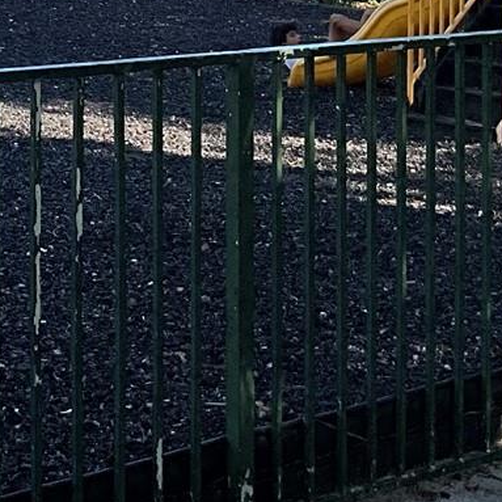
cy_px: -155
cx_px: -28
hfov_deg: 15.9
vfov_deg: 15.5
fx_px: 1756
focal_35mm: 107
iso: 25
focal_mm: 3
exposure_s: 1/912
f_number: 1.8
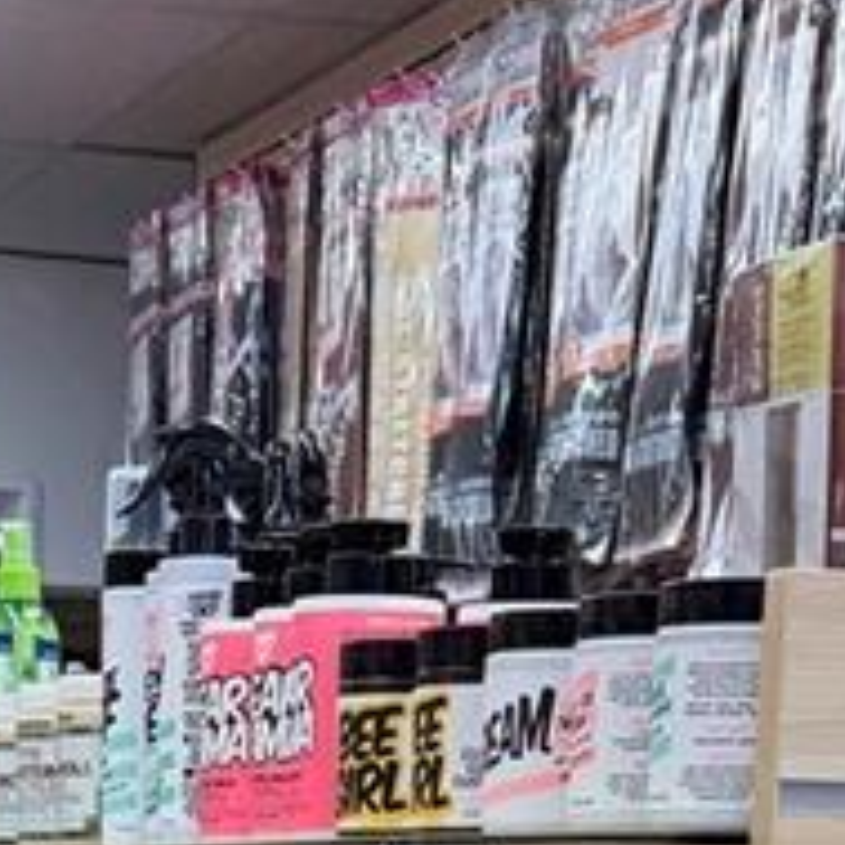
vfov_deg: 11.3
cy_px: 1855
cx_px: 304
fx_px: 3728
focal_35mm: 135
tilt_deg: -15.9
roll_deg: -2.2
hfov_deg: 12.9
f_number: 1.78
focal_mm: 6.76
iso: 100
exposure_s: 1/170
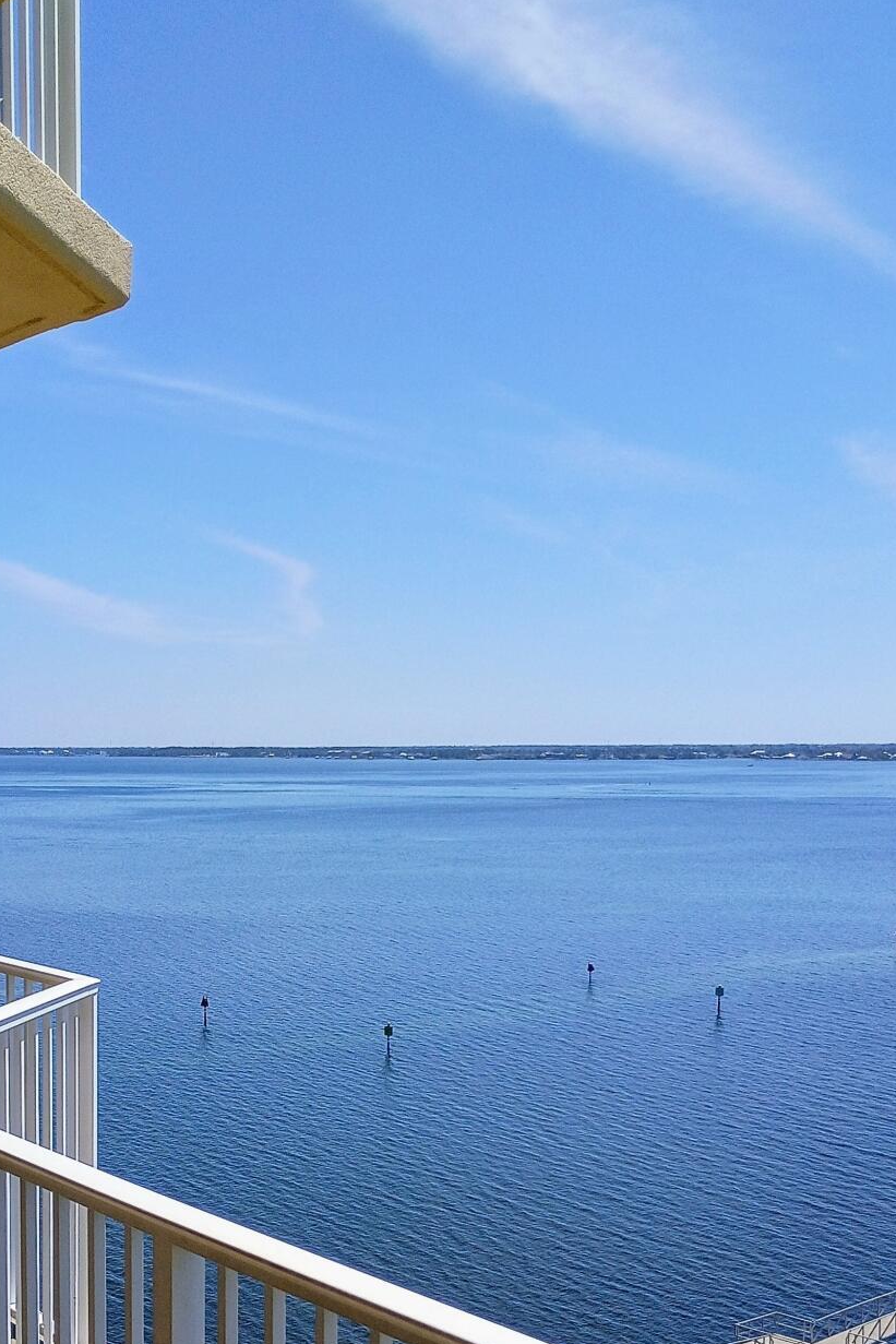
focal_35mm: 49
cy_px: 1070
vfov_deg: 38.8
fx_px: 1829
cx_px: 285
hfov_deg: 27.3
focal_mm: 4.27
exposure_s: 1/1866
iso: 100
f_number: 1.8
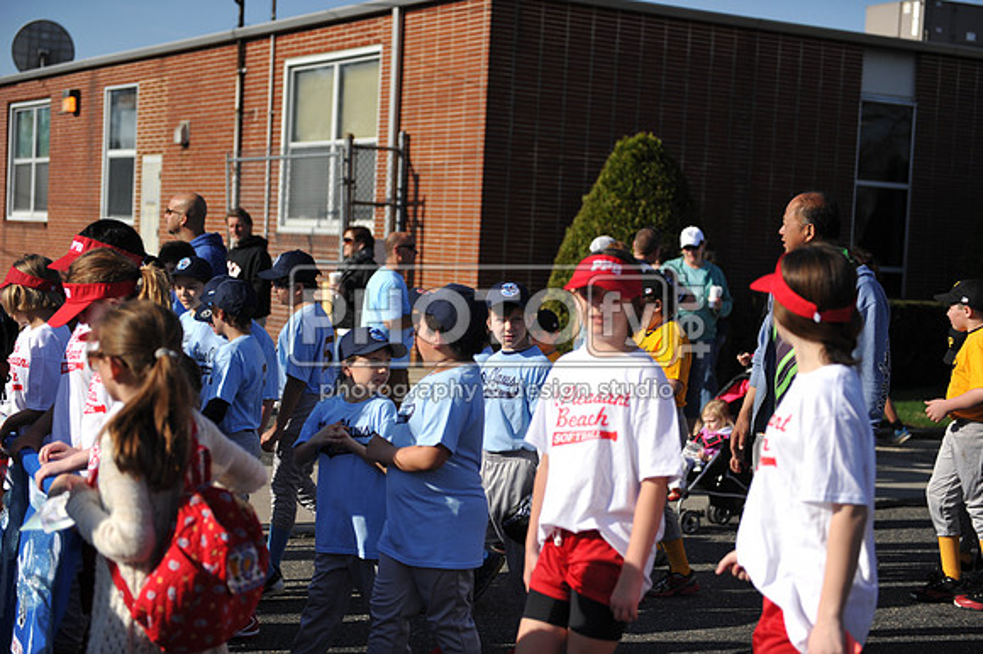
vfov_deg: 21.9
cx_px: 492
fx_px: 1692
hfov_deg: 32.4
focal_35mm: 62
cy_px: 327
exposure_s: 1/8000
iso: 400
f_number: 2.8
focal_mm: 62
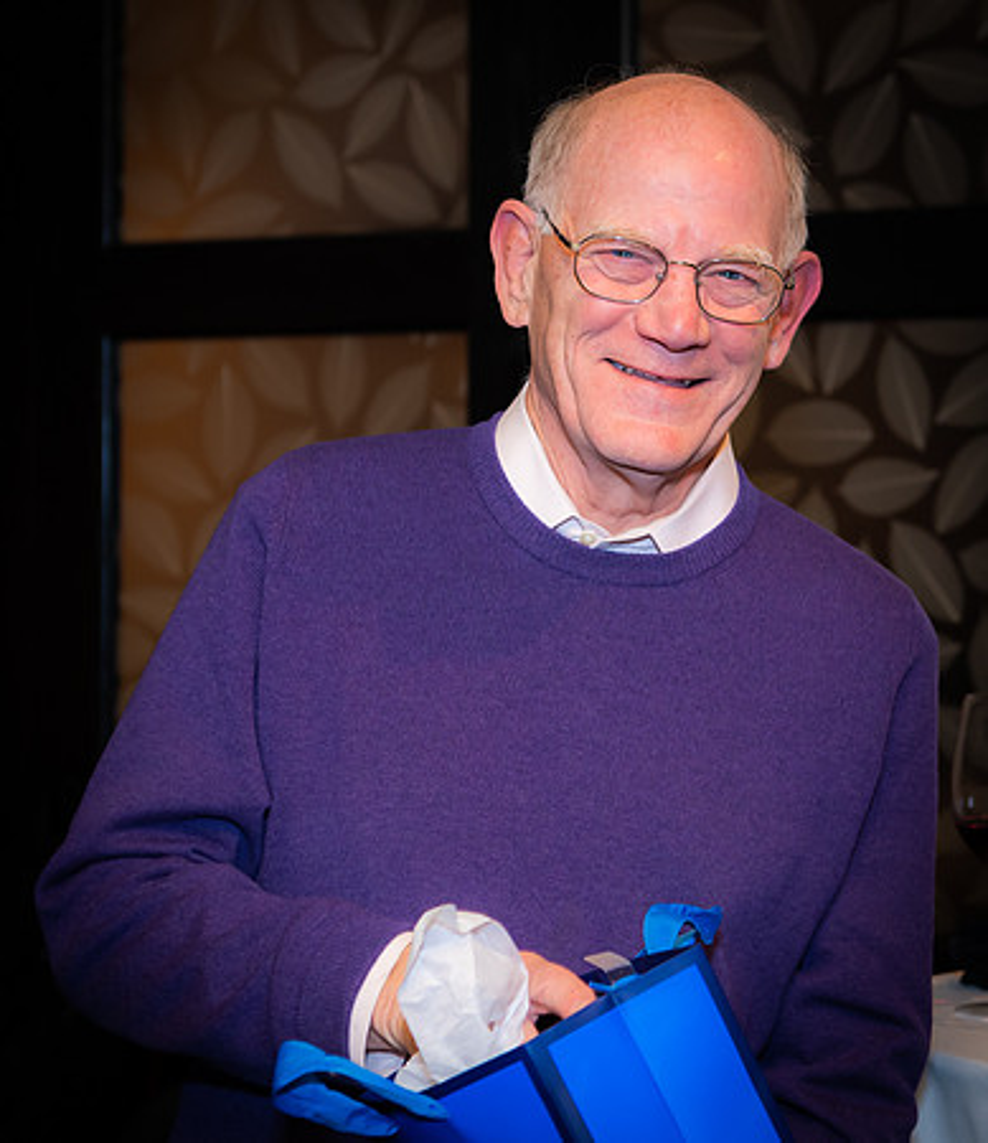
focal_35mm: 83
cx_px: 797
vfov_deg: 22.2
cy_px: 504
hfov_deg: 19.1
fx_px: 2911
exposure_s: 1/60
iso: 640
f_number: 4
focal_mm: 52
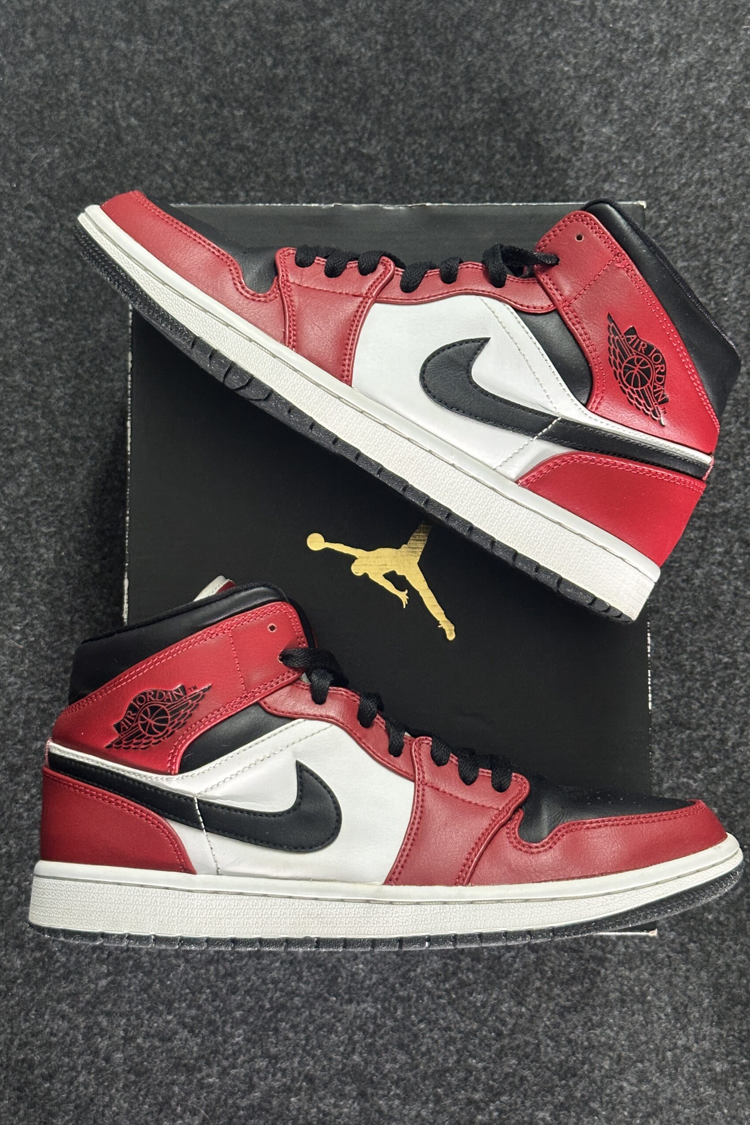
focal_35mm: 50
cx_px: 384
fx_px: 1562
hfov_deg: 27.0
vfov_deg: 39.6
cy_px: 563
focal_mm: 6.86
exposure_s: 1/50
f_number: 1.78
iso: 250
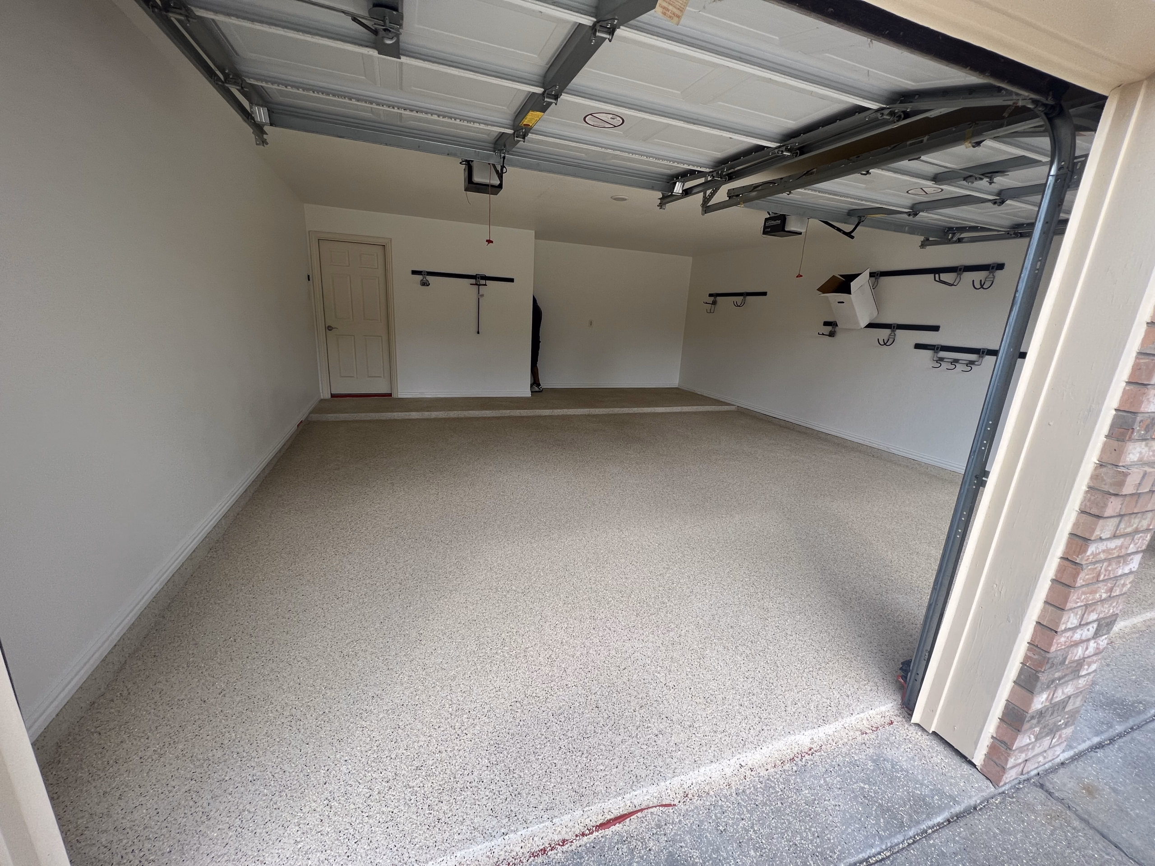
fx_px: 434
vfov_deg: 89.9
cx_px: 578
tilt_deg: -13.7
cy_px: 433
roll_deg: -1.3
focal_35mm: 13
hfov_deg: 106.2
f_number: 1.8
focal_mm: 1.57
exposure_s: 1/273
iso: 32
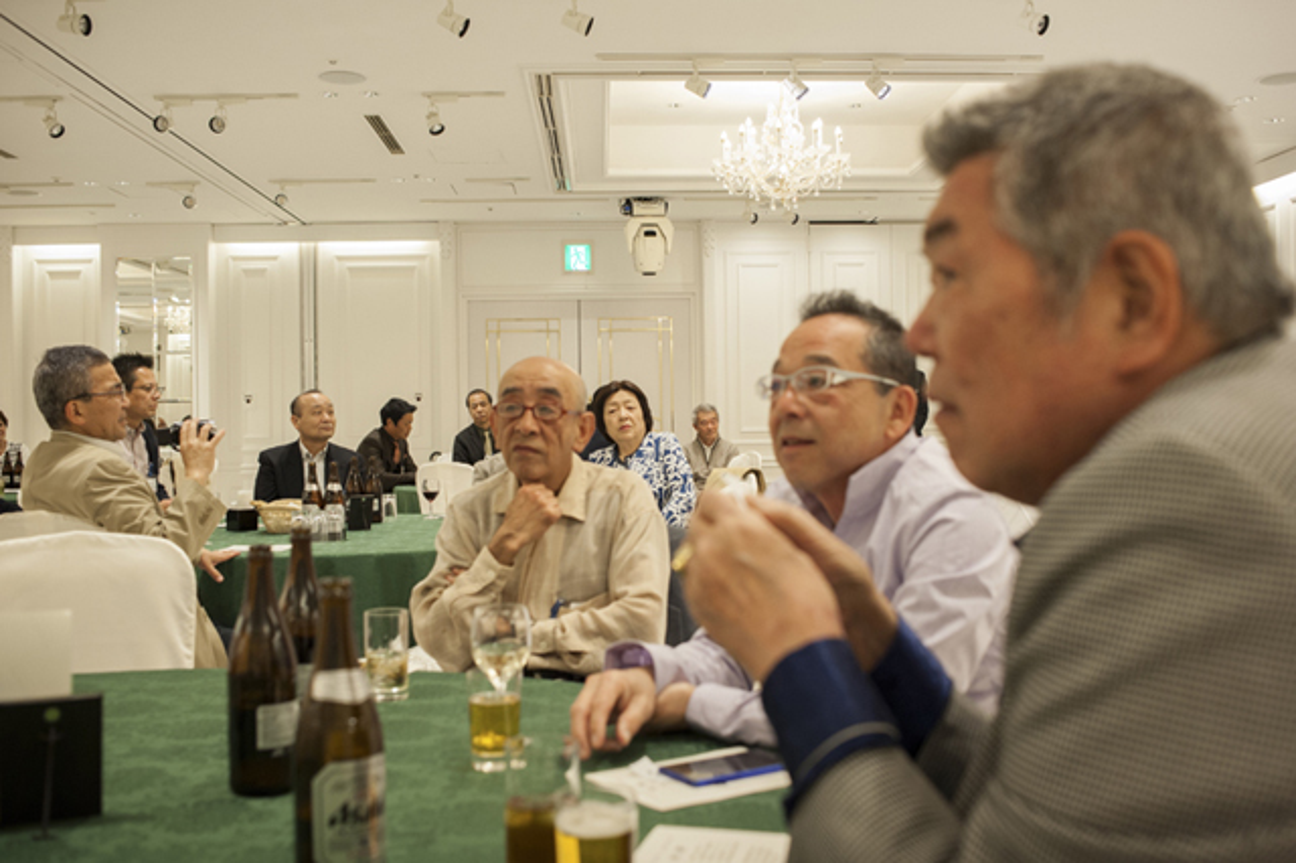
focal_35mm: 35
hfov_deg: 54.5
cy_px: 432
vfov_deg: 37.8
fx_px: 1259
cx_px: 648
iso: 1000
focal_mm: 35
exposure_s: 1/100
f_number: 5.6
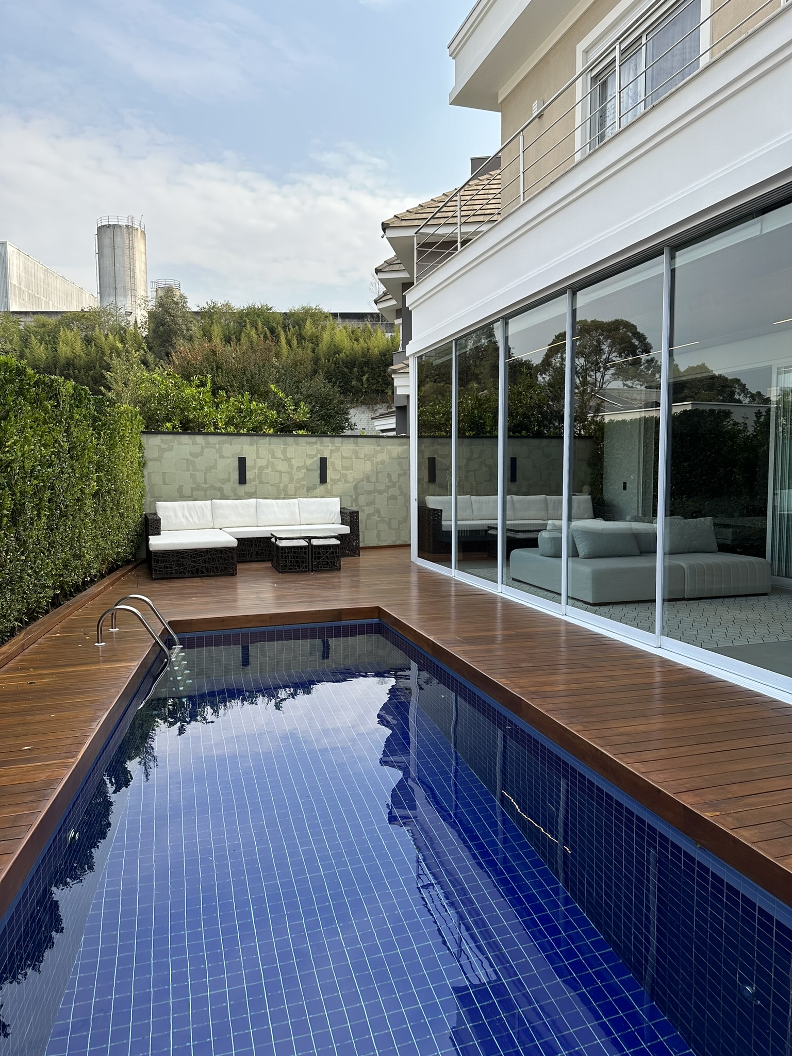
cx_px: 396
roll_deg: -0.2
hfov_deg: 56.8
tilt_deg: -4.1
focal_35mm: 24
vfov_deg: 71.6
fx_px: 732
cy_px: 528
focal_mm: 6.86
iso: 80
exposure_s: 1/1845
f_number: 1.78
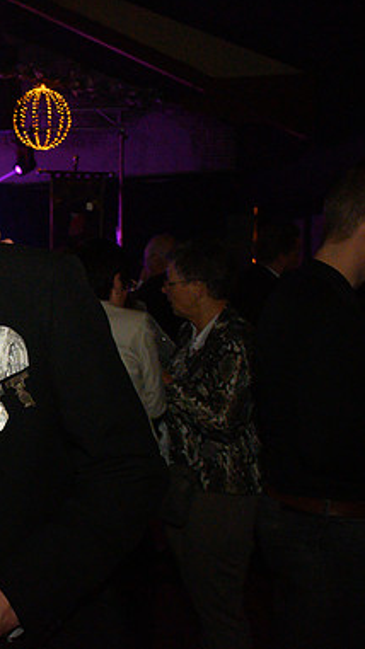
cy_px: 323
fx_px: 947
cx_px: -94
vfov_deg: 37.9
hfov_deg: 20.2
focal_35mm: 55
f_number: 6.3
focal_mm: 23
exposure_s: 1/160
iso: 640
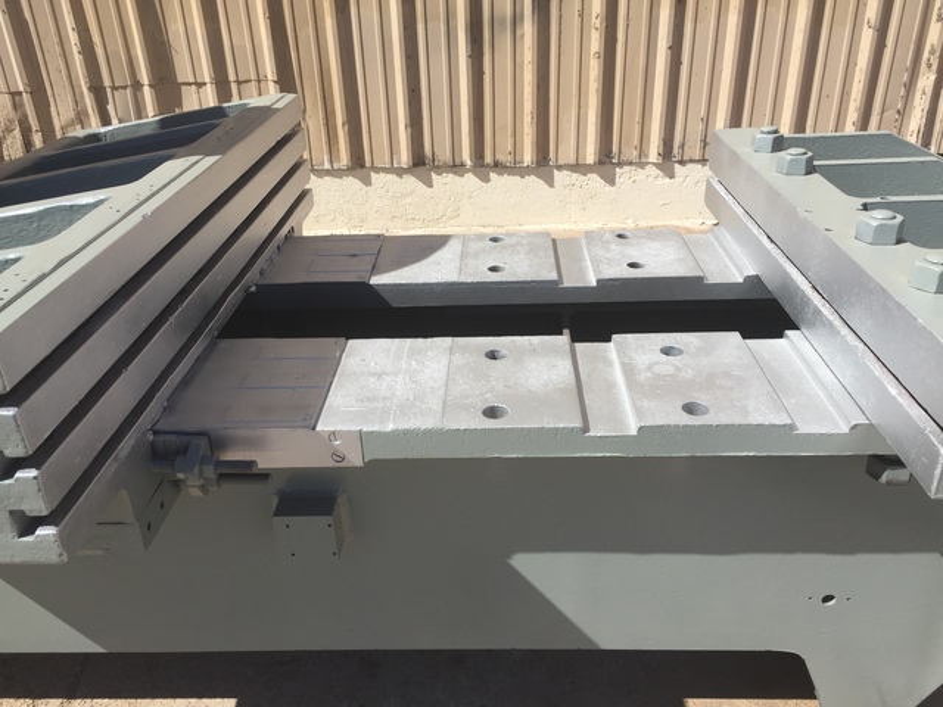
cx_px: 472
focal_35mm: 29
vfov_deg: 48.2
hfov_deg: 61.7
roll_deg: +2.9
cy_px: 354
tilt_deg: -28.5
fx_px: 790
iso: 32
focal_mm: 4.15
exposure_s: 1/2639
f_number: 2.2
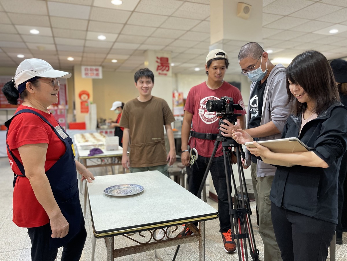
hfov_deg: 67.3
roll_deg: +0.1
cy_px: 130
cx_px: 174
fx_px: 261
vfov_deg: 53.1
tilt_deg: -2.9
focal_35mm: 26
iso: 160
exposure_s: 1/60
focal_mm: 5.1
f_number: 1.6
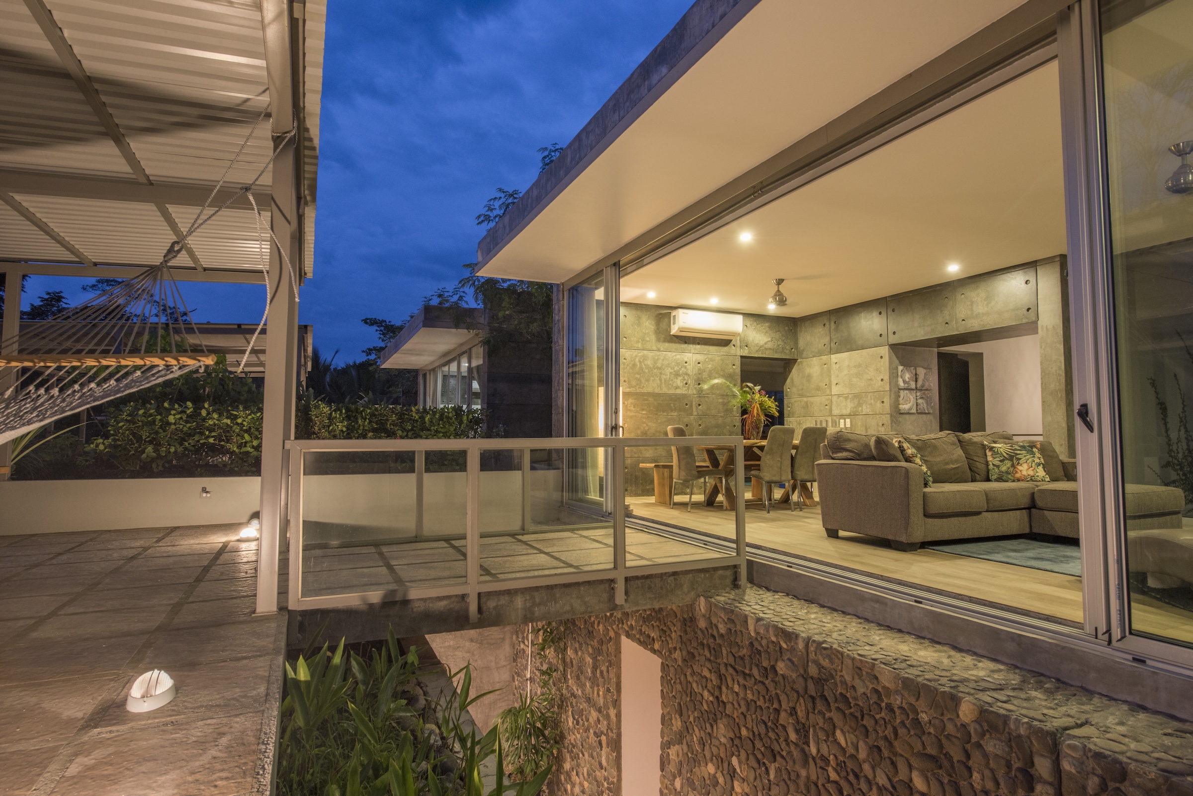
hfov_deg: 84.0
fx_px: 663
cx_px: 596
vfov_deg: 62.0
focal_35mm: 20
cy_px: 398
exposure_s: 1.3
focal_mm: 20
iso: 500
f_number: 9
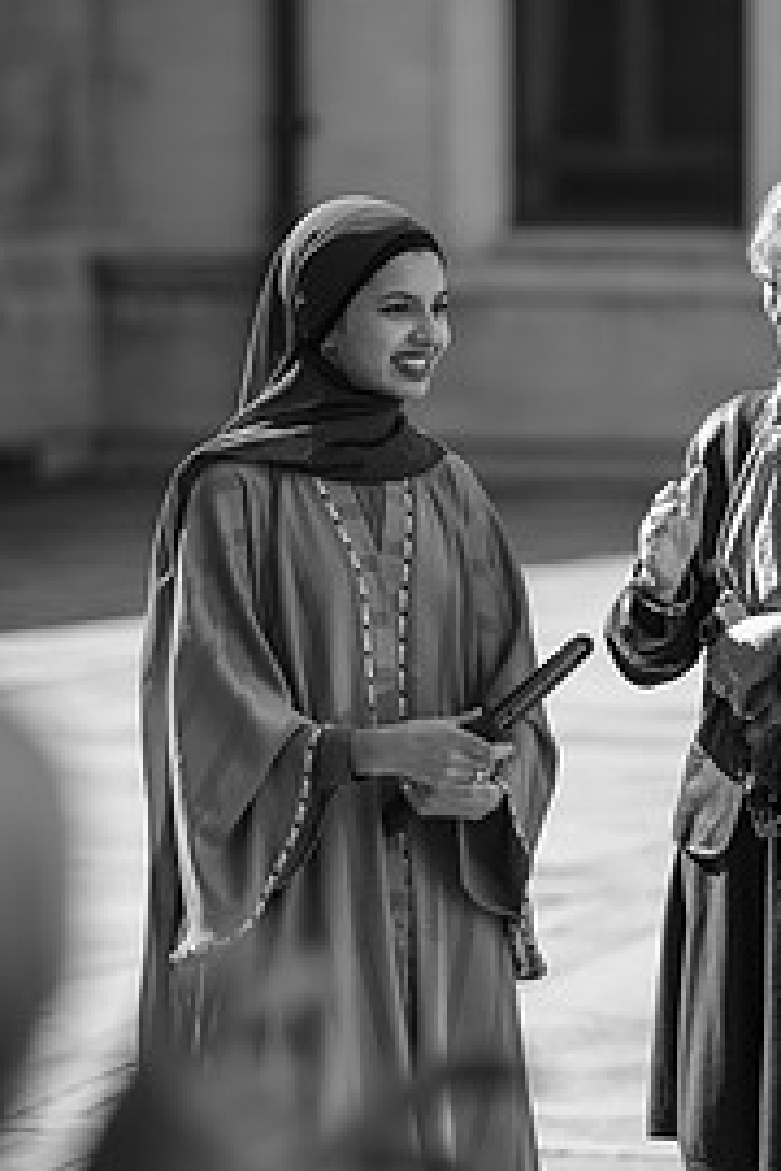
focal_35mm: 225
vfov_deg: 9.1
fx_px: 7321
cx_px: 529
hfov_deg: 6.1
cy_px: 703
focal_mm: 135
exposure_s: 1/2000
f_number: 2.8
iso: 100
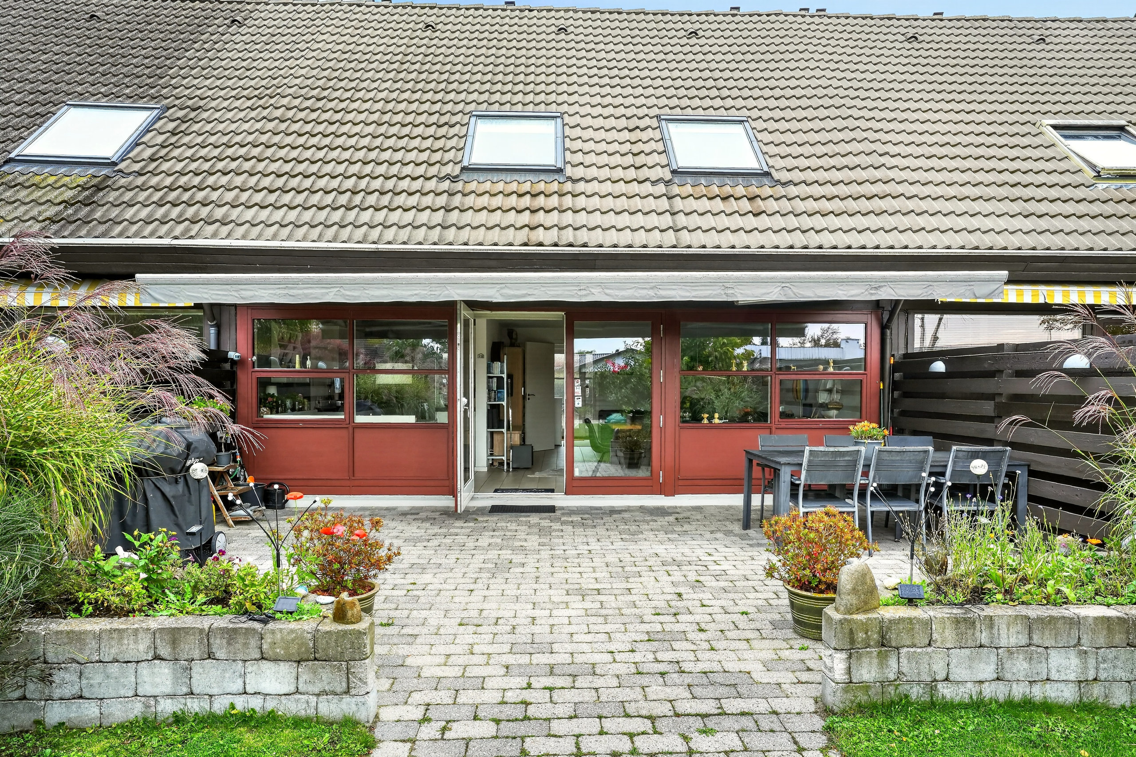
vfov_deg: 57.2
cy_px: 378
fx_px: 694
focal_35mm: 22
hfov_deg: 78.6
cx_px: 568
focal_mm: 22
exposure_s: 1/40
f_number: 8
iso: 400
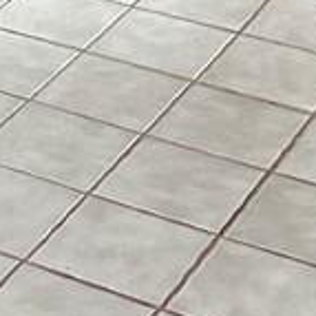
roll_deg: +2.2
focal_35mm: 165
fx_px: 1704
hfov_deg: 10.2
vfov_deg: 9.8
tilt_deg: -12.2
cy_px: -343
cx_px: -181
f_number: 1.5
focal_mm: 5.7
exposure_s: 1/60
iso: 250
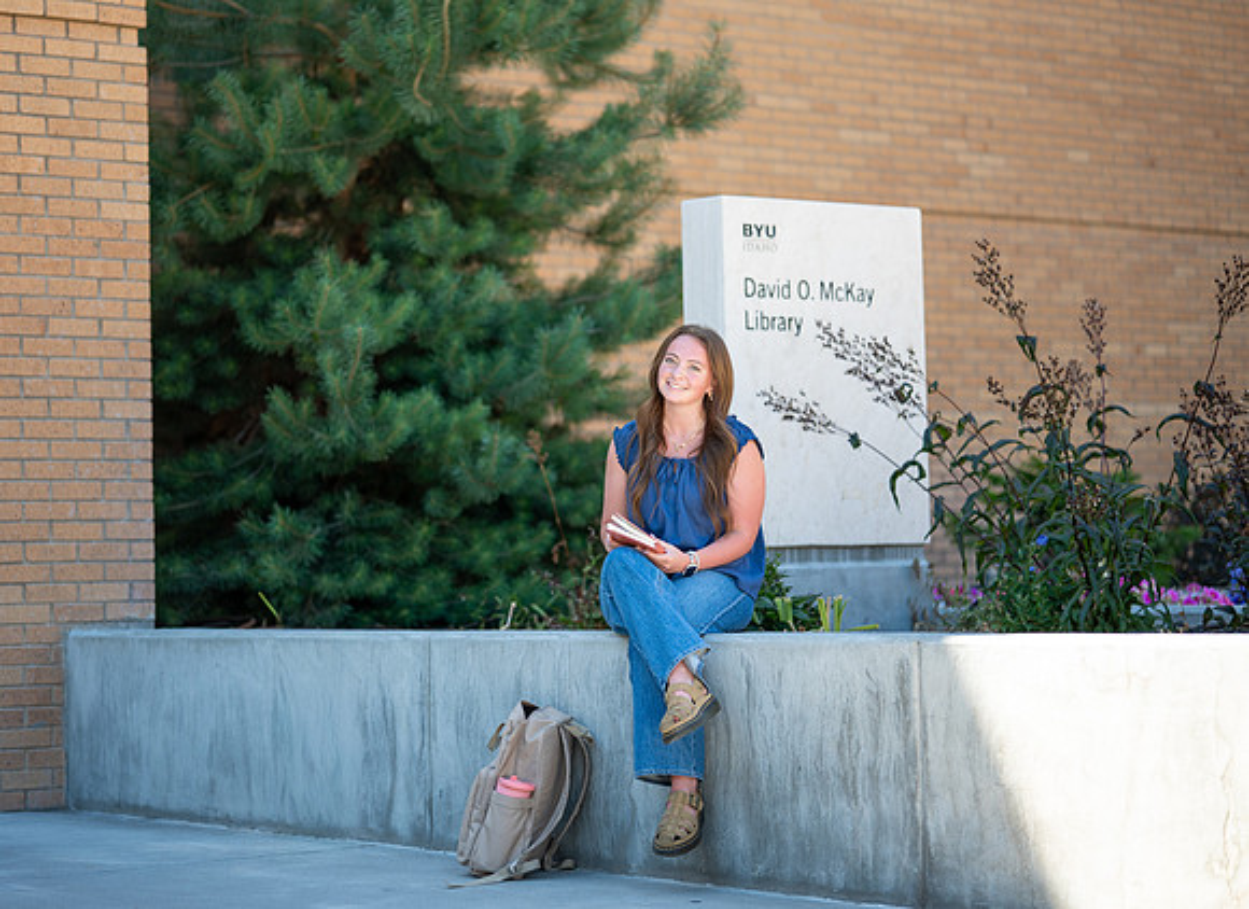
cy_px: 445
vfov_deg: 15.7
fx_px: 3286
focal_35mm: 92
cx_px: 553
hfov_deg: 21.5
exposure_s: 1/640
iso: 100
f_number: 1.8
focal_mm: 85
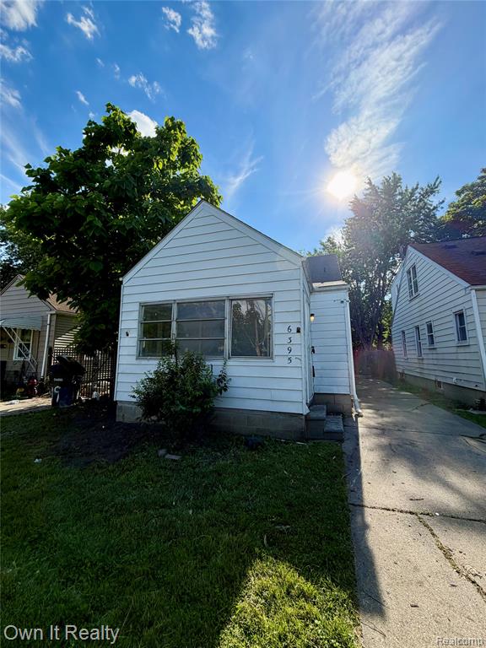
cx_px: 243
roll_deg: -2.2
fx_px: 262
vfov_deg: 102.1
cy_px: 324
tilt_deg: +6.2
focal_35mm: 14
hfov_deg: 85.7
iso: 25
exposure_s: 1/770
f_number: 2.2
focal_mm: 2.22
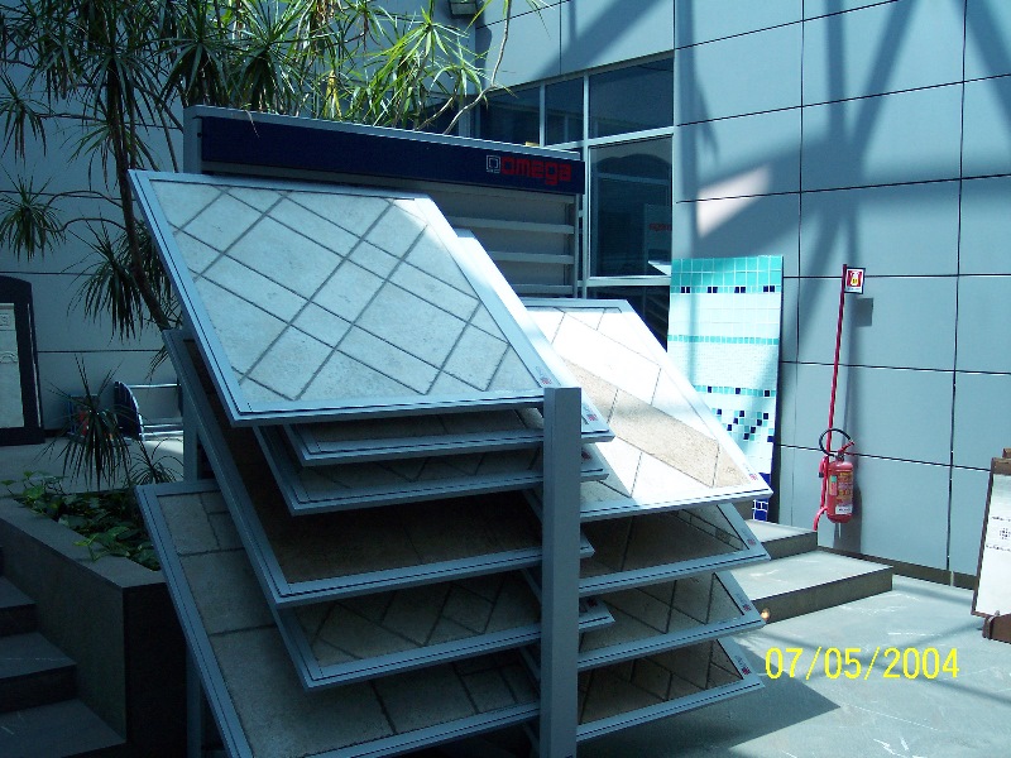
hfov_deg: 49.0
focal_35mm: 38
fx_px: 1110
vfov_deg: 37.7
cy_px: 379
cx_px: 506
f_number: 2.8
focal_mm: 8
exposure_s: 1/350
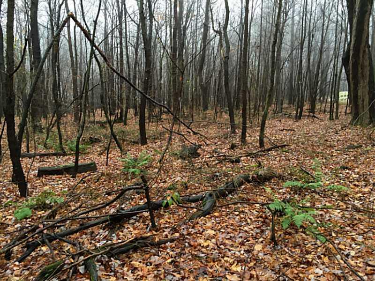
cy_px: 140
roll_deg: -0.3
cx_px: 188
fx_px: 314
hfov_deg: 61.7
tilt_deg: -7.0
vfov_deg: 48.2
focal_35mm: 29
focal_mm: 4.15
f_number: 2.2
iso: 40
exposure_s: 1/120
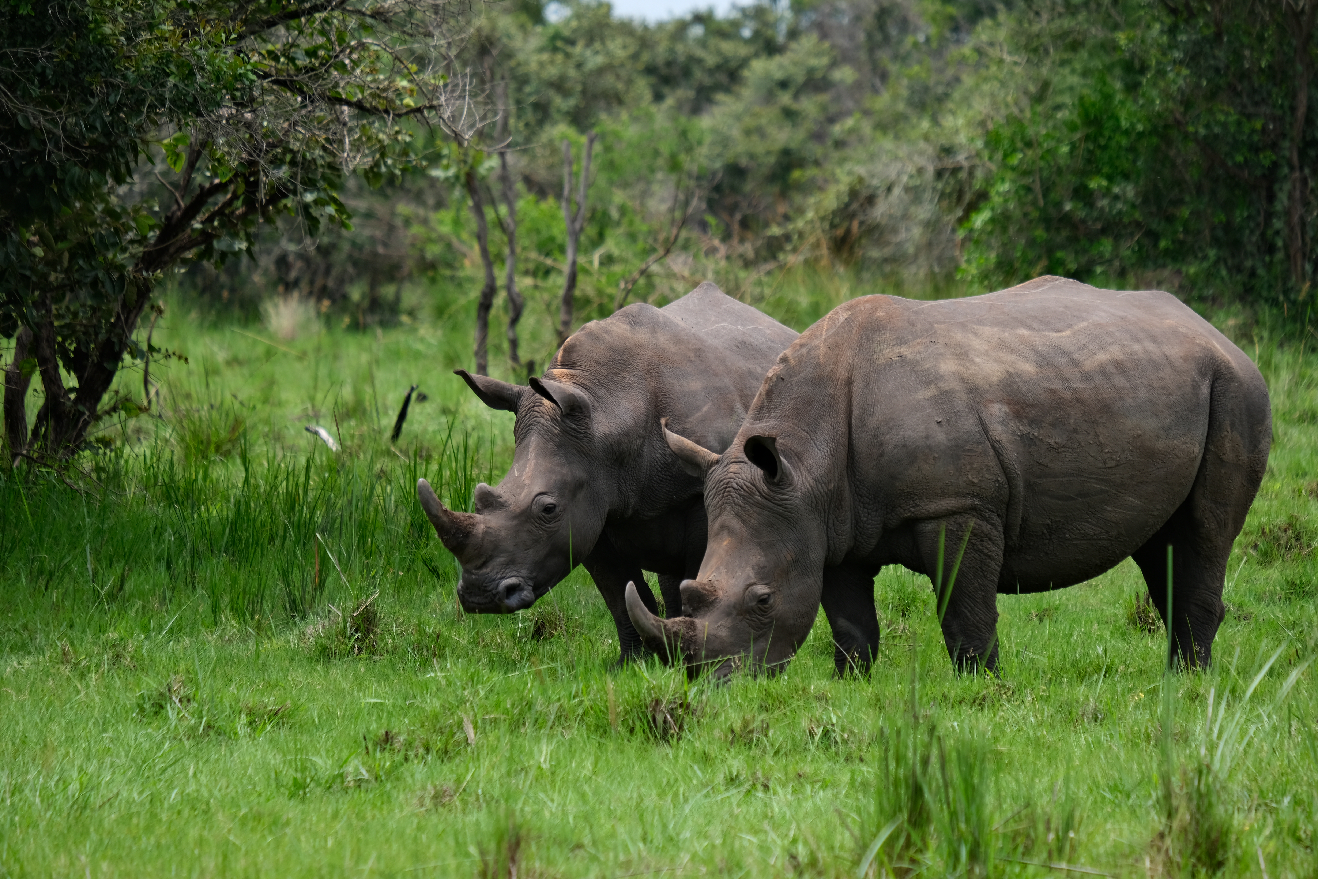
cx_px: 659
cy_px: 440
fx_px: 10982
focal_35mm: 300
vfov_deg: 4.6
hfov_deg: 6.9
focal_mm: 200
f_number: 5.6
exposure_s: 1/400
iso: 160
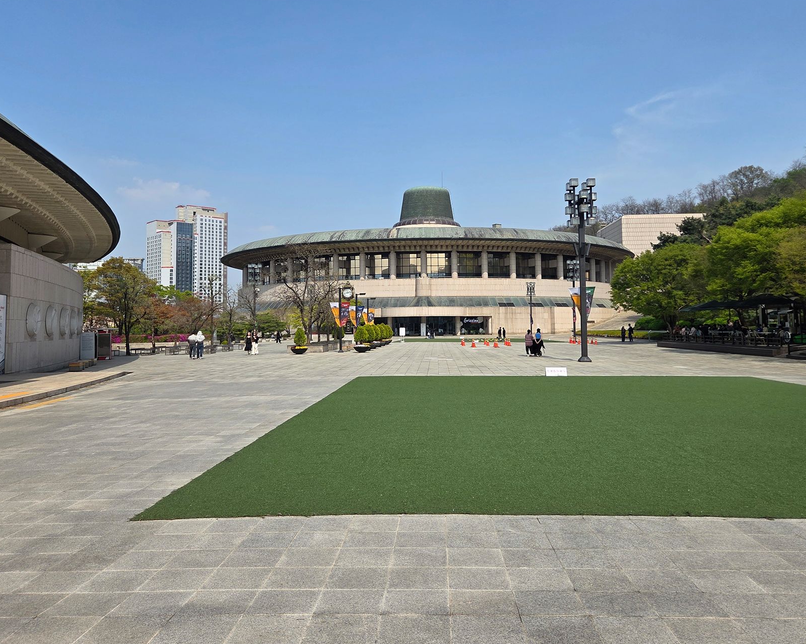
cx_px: 427
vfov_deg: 51.4
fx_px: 668
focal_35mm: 28
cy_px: 281
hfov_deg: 62.2
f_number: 1.8
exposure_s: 1/5004
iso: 80
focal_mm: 5.4
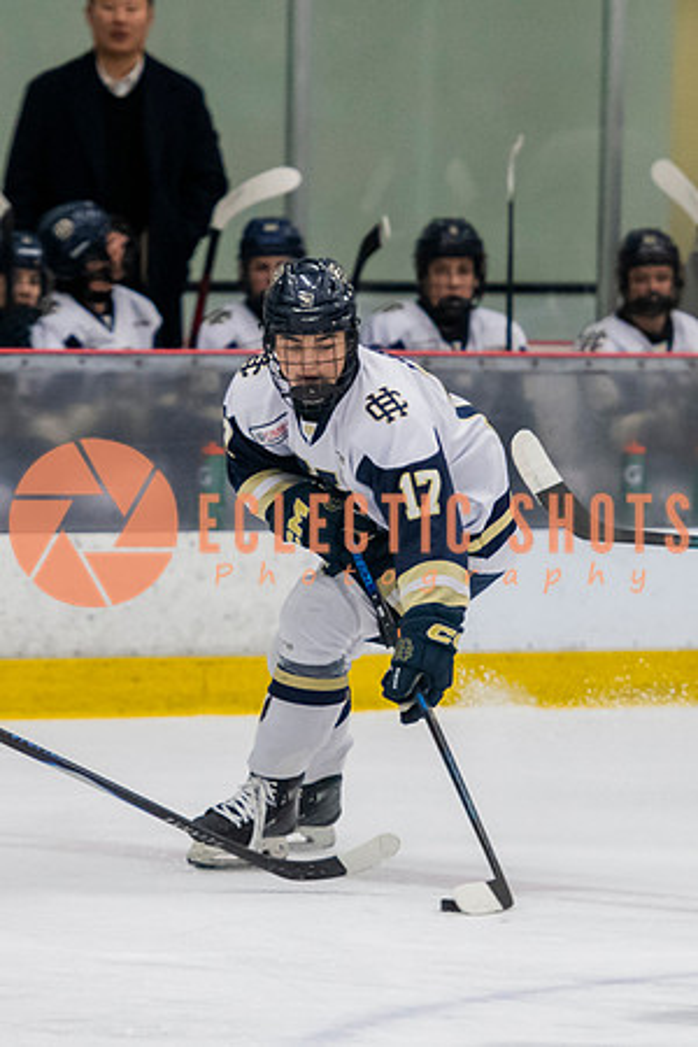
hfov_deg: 3.4
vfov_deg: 5.1
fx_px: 11804
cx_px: 437
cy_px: 565
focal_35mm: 406
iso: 2000
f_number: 3.2
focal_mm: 150
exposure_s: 1/640
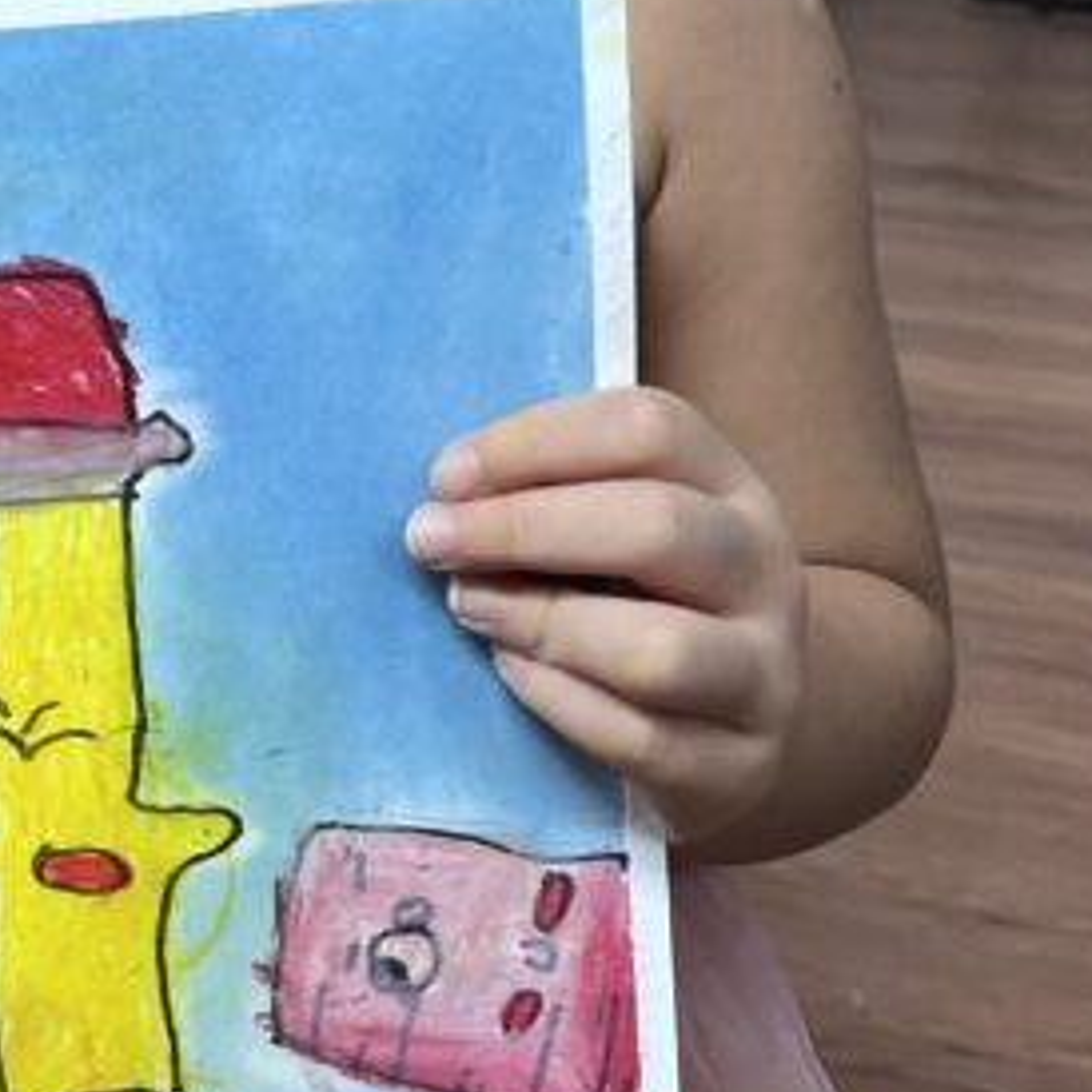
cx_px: -104
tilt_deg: -16.8
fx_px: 2998
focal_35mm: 84
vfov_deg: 20.4
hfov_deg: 19.8
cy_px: 207
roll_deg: -1.6
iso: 125
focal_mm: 5.1
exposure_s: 1/121
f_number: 1.6
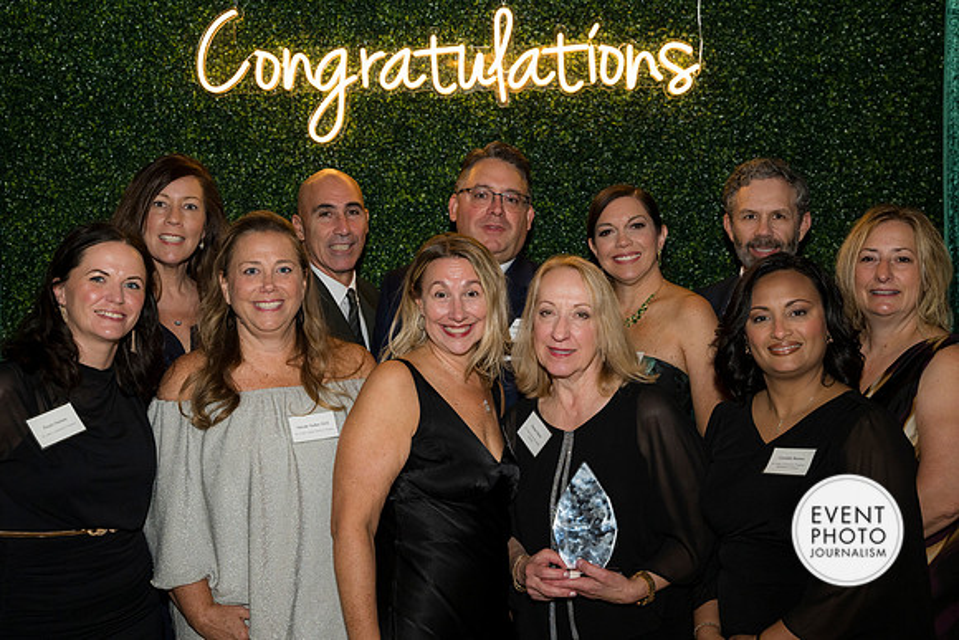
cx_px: 480
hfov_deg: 42.7
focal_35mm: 46
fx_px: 1226
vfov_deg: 29.3
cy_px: 320
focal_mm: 46
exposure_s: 1/160
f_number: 5
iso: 800
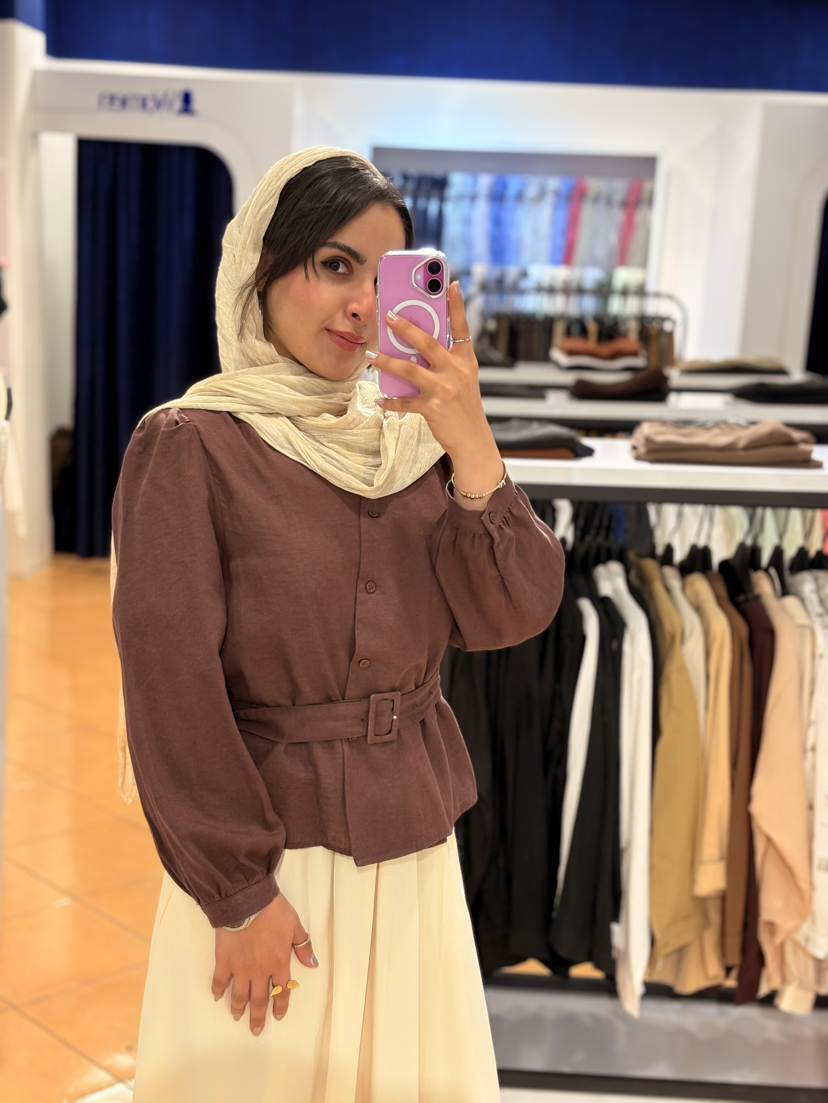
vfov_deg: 36.8
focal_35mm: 52
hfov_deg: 28.0
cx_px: 414
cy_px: 552
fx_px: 1658
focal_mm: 5.96
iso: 40
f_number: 1.6
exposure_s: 1/50
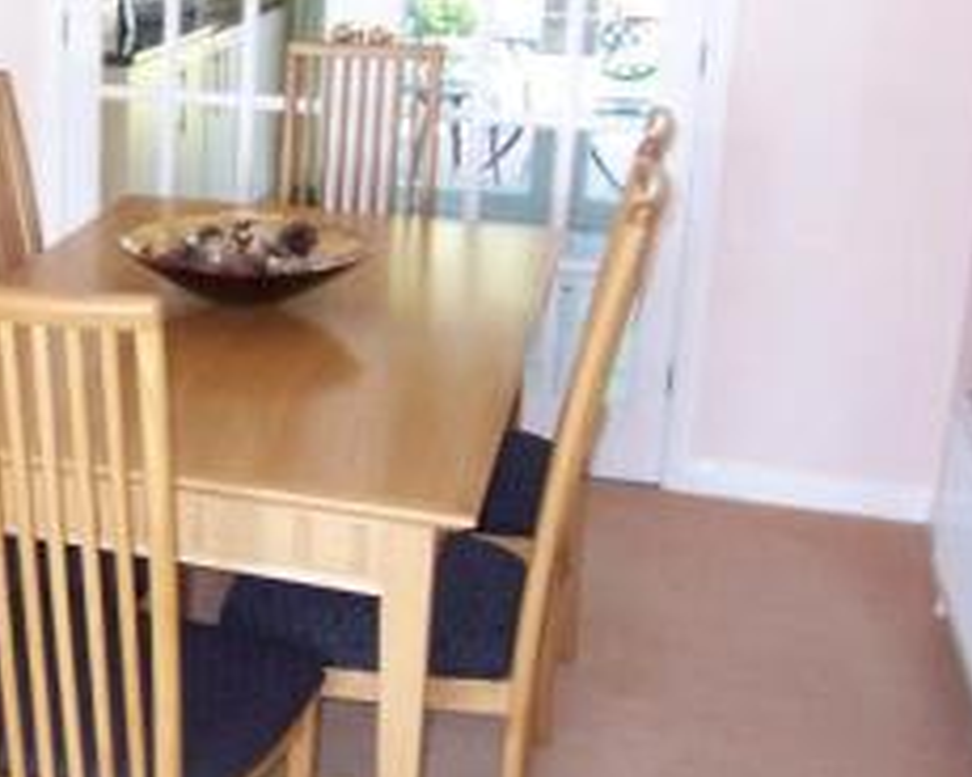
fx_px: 1640
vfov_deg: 26.5
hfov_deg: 31.2
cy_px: 230
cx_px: 66
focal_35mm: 57
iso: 160
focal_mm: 3.8
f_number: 2.8
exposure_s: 1/30
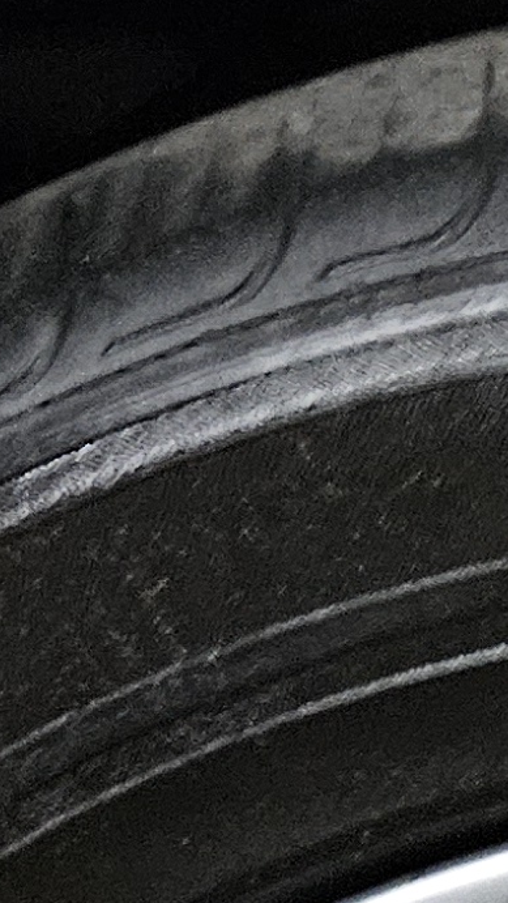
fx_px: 3470
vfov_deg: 13.5
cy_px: 1556
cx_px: 1391
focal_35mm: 145
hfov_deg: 7.6
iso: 1000
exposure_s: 1/24.6
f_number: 1.8
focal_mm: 5.4
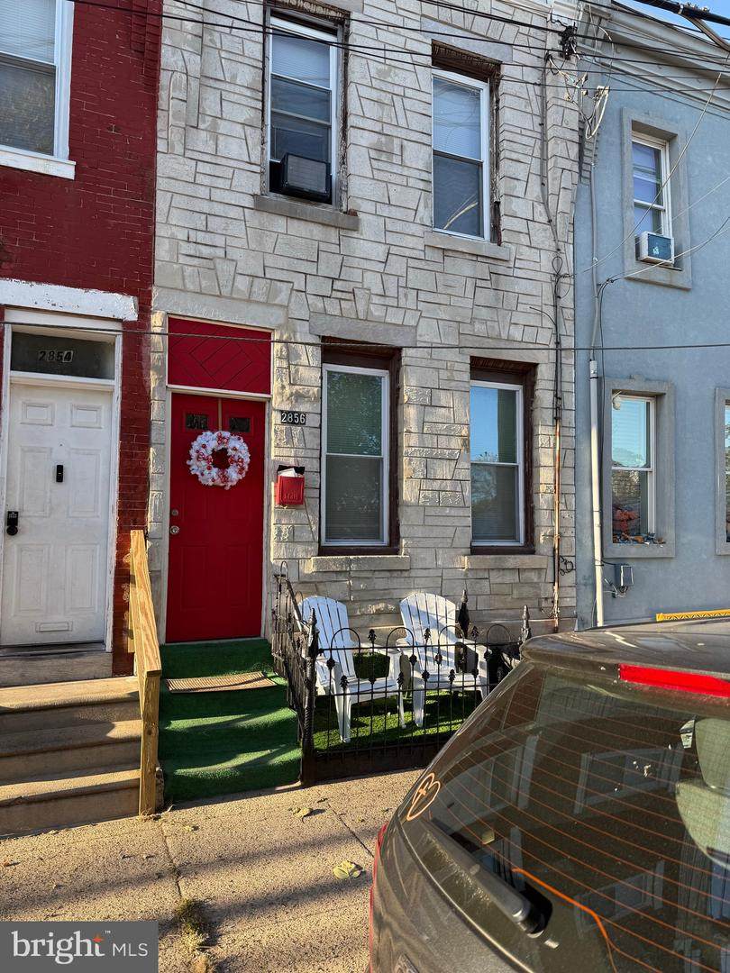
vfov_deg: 71.6
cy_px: 486
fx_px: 675
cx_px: 365
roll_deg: +0.3
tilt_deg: +3.4
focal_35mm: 24
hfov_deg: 56.8
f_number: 1.78
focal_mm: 6.76
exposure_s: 1/708
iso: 80
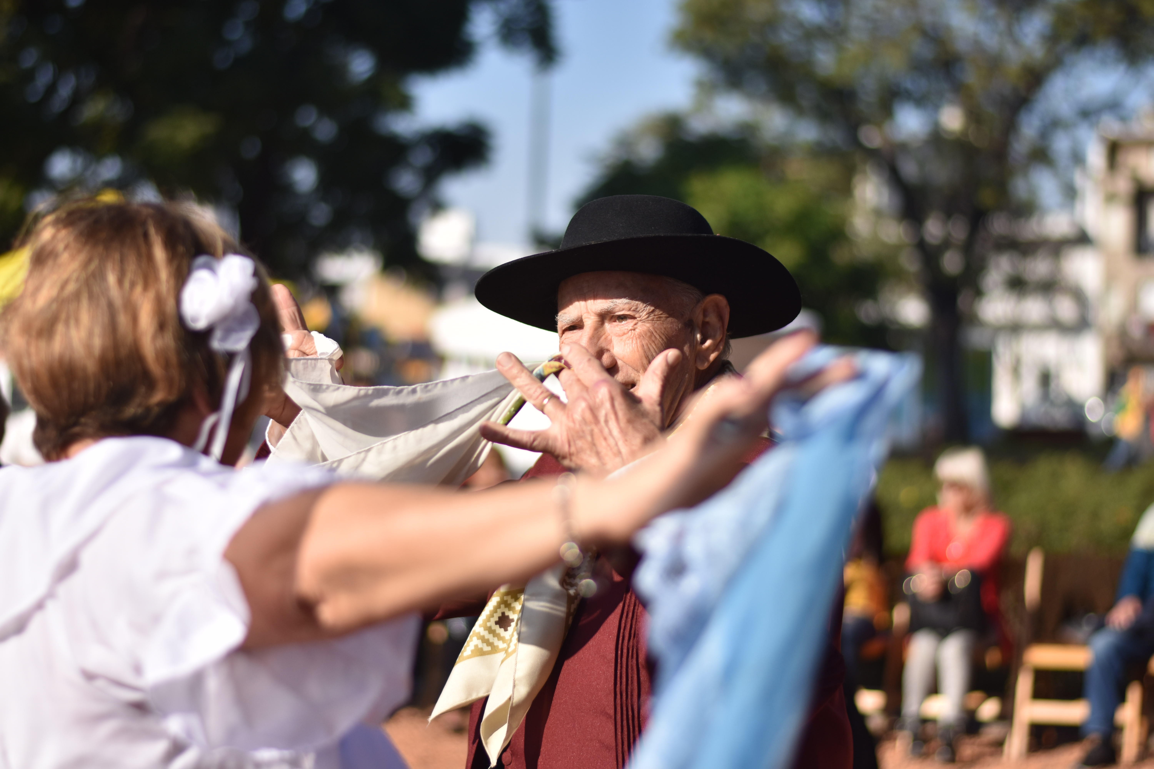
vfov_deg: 18.2
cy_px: 384
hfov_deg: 27.0
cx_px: 577
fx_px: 2404
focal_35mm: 75
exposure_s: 1/8000
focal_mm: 50
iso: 160
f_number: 1.8
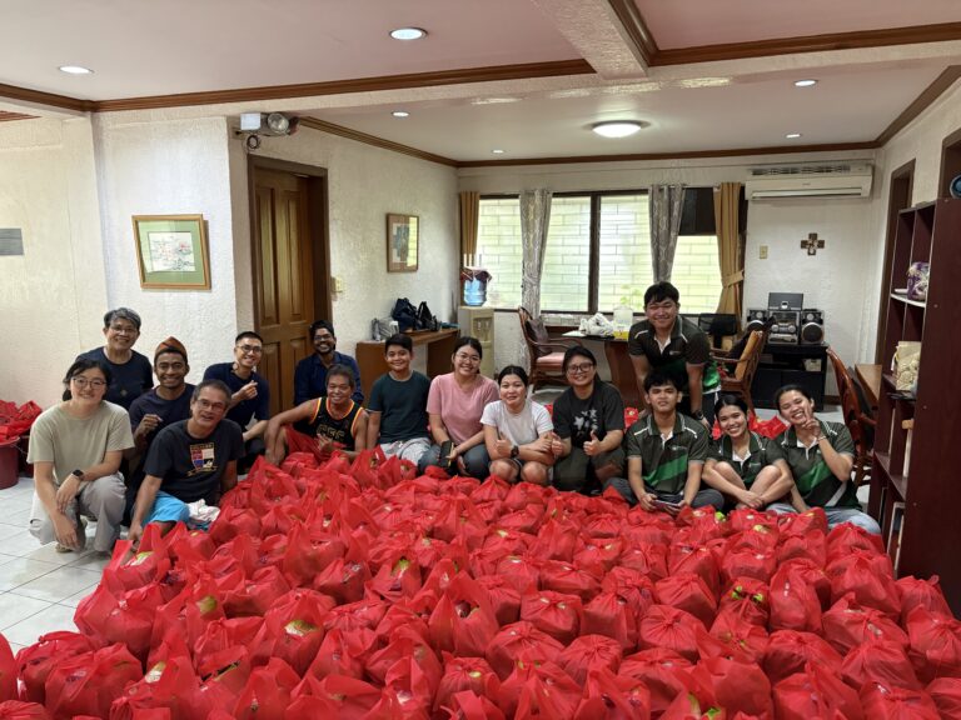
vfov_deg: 53.1
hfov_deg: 67.3
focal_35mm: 26
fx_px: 722
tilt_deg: -8.5
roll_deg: +0.2
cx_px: 480
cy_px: 360
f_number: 1.6
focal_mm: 5.96
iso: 400
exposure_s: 1/40
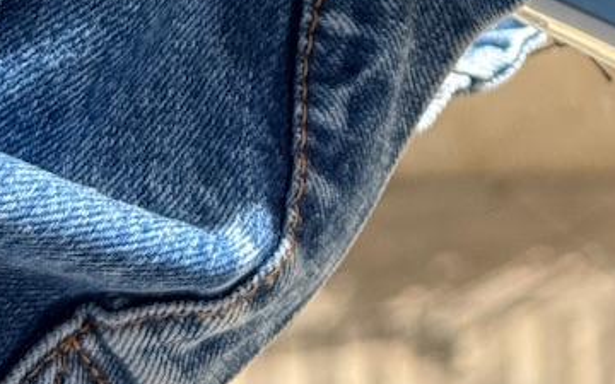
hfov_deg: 11.4
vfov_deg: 6.7
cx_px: 690
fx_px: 3034
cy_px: -654
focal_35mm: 181
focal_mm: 6.76
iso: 64
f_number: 1.78
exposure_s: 1/1193
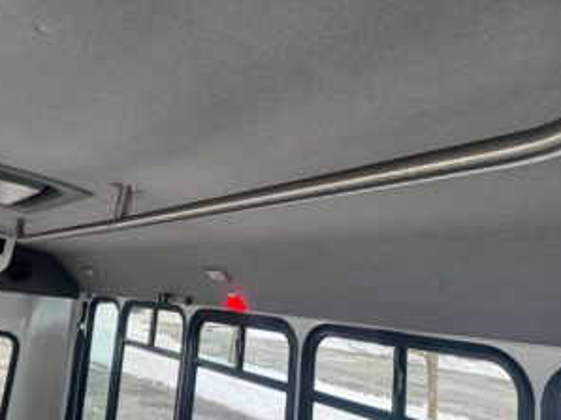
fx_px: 470
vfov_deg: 48.1
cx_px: 265
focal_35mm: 29
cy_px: 224
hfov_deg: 61.7
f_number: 1.78
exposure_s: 1/121
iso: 160
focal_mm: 6.76
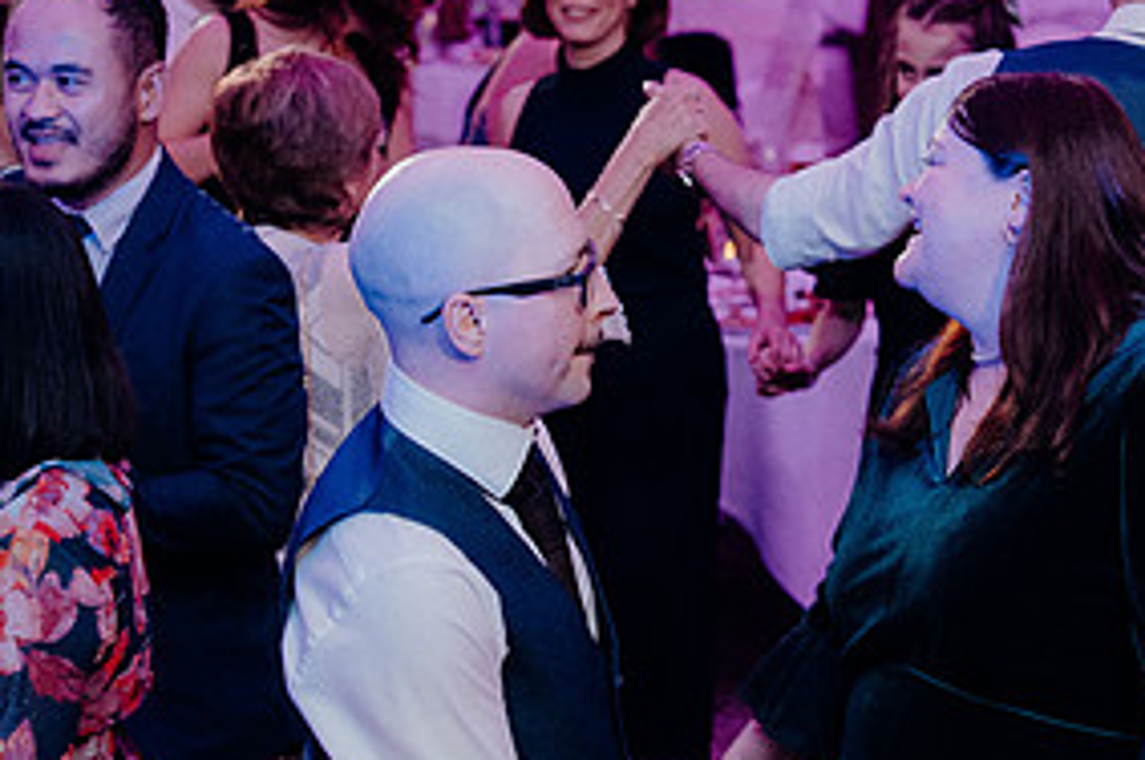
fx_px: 3653
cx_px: 983
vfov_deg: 11.9
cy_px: 467
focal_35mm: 115
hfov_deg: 17.6
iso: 3200
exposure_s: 1/160
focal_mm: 56
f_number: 3.5
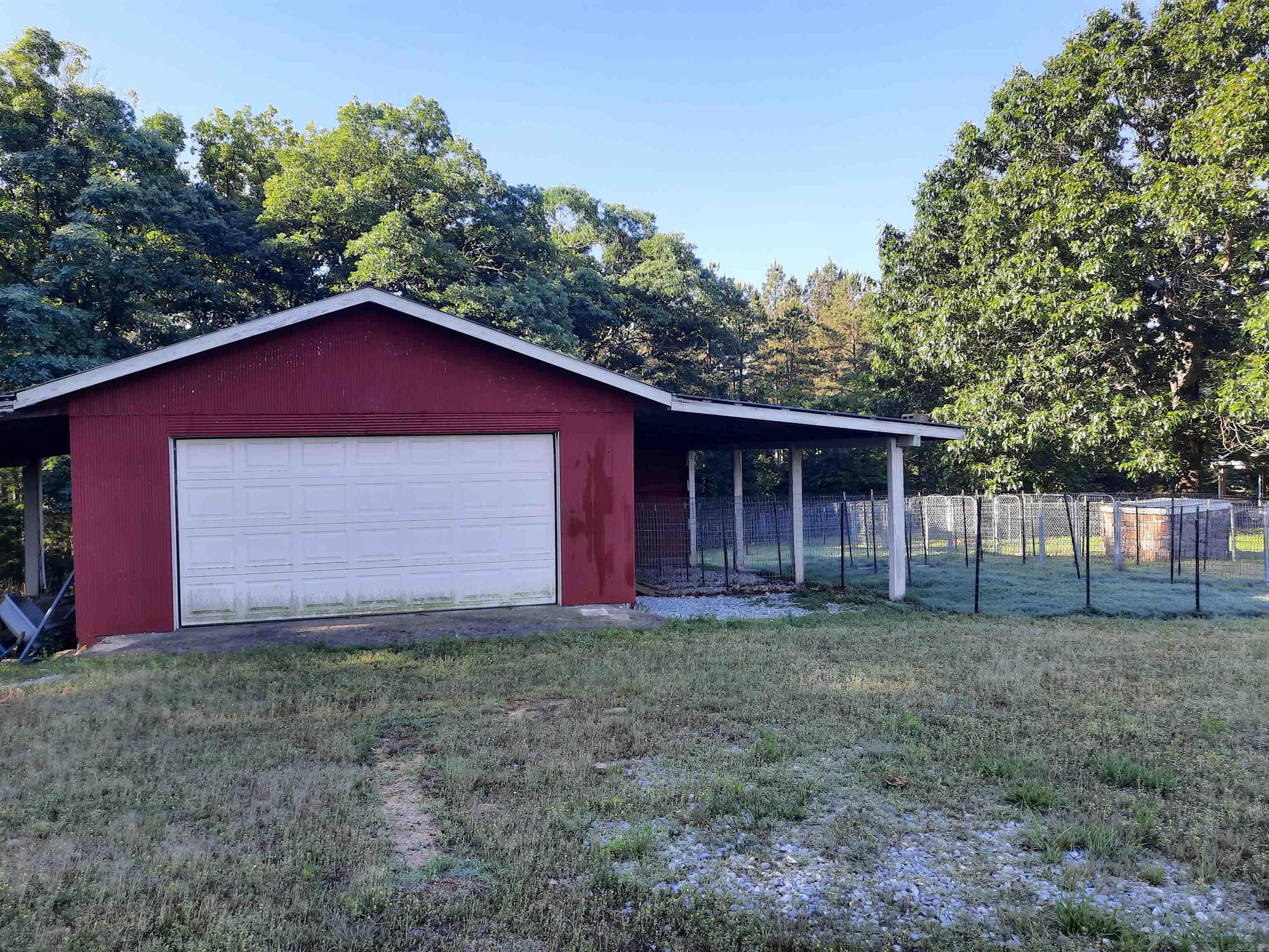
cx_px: 634
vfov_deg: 54.9
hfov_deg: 69.4
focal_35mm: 25
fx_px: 916
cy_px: 476
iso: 32
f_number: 2
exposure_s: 1/136
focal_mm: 4.6
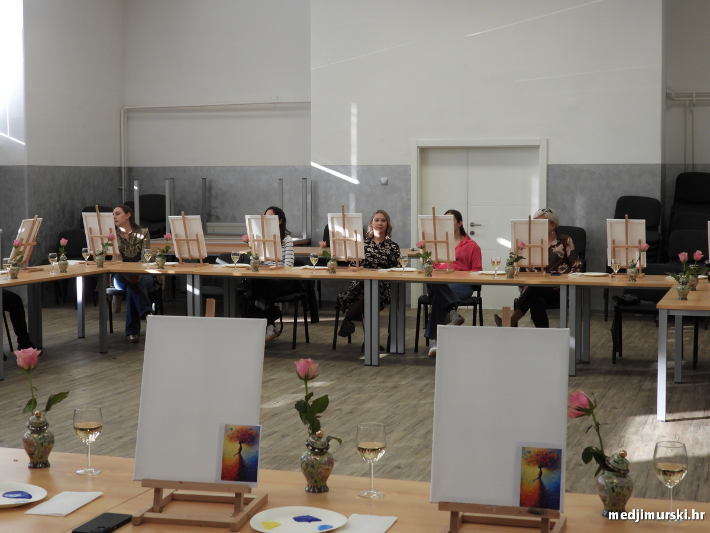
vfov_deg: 24.4
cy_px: 266
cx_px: 355
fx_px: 1231
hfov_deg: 32.2
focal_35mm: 60
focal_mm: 10.7
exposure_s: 1/30
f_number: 3.5
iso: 180
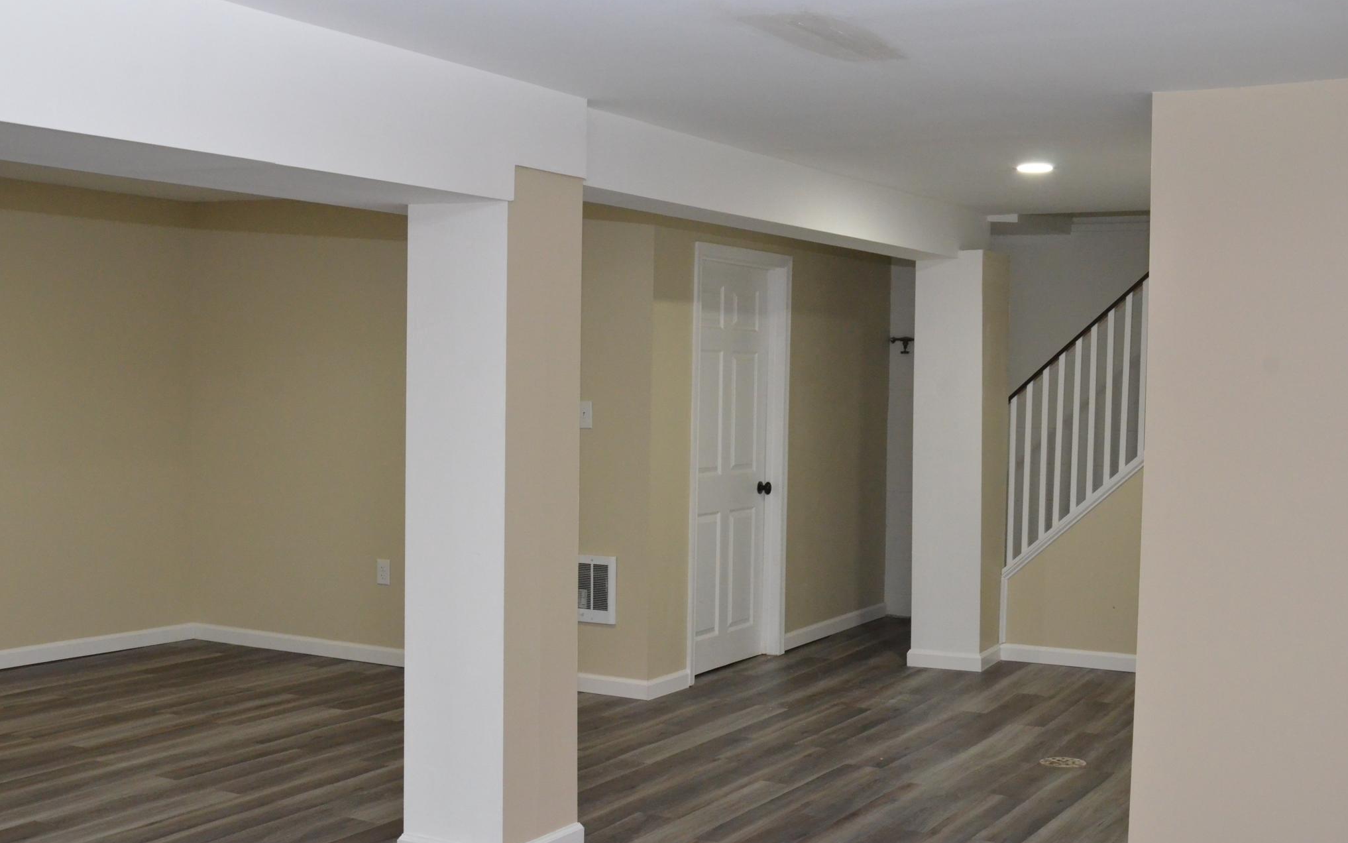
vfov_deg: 29.9
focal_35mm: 43
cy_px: 443
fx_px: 1580
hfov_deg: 46.2
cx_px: 678
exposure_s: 1/60
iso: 3200
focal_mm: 28
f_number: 10
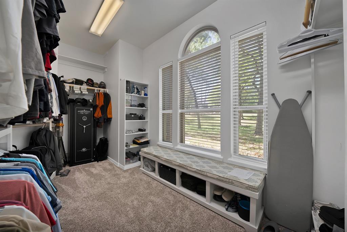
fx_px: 116
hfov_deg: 112.6
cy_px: 116
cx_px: 174
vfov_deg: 90.1
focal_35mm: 12
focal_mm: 12
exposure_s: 1/20
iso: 640
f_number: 9
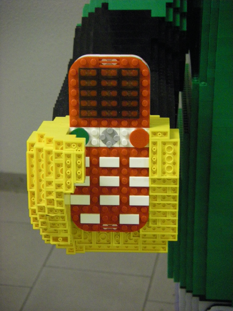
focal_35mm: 87
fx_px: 781
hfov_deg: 17.0
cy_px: 156
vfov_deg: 22.5
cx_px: 116
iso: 800
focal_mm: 14.4
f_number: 4
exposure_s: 1/20
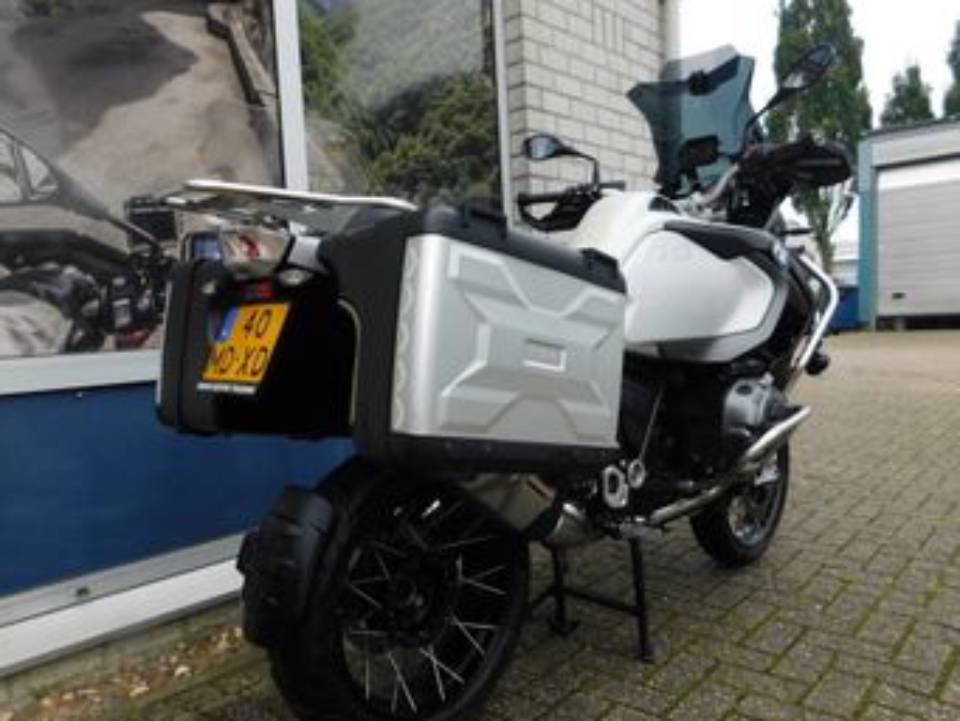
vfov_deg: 51.3
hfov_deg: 65.2
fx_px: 749
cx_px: 442
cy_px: 397
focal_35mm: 27
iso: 125
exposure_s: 1/250
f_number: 3
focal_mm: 4
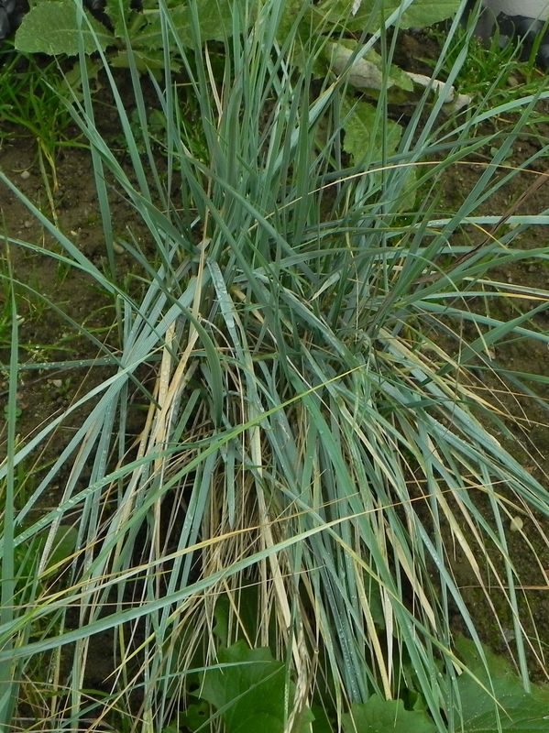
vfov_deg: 20.7
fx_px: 2011
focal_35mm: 95
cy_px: 366
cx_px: 274
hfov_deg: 15.5
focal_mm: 16.9
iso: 160
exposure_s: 1/40
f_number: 4.5
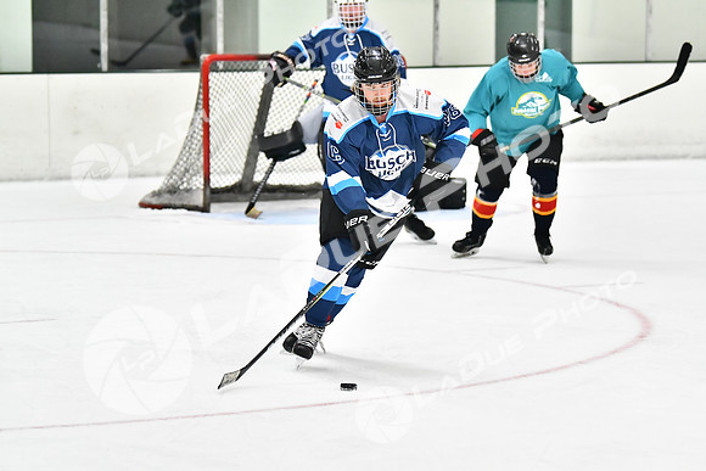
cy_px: 236
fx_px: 3001
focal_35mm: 153
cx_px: 353
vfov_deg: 9.0
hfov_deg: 13.4
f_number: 2.8
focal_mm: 102
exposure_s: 1/1250
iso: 6400
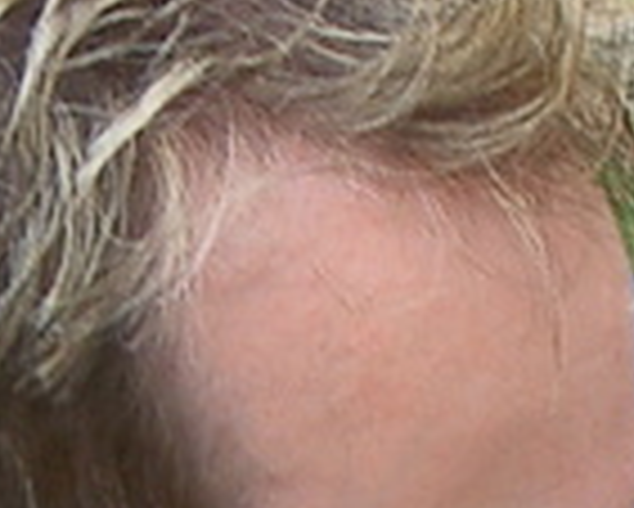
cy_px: 1034
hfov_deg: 5.7
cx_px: 288
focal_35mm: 340
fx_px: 6384
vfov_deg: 4.5
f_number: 3.5
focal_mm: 10.2
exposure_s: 1/60
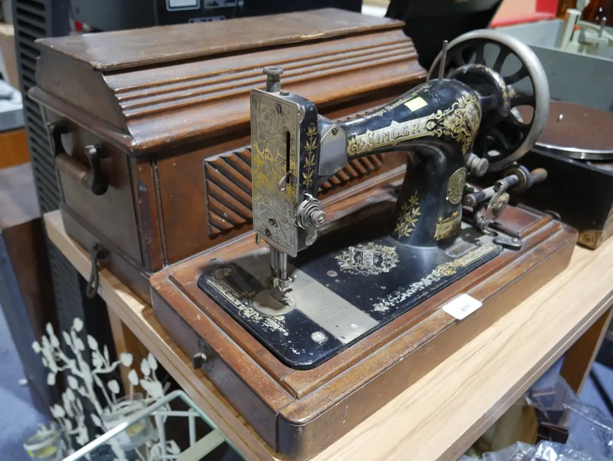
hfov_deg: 63.4
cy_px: 230
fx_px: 496
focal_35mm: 28
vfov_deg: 49.8
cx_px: 306
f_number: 3.5
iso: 640
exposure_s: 1/60
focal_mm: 14
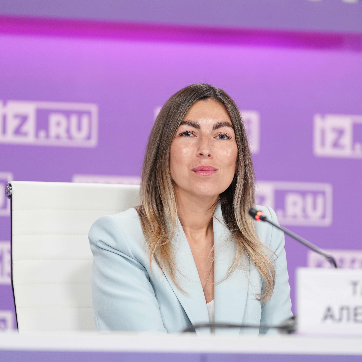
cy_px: 181
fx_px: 3029
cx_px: 214
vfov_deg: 6.8
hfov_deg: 6.8
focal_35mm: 256
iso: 1600
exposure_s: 1/200
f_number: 2.8
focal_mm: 200
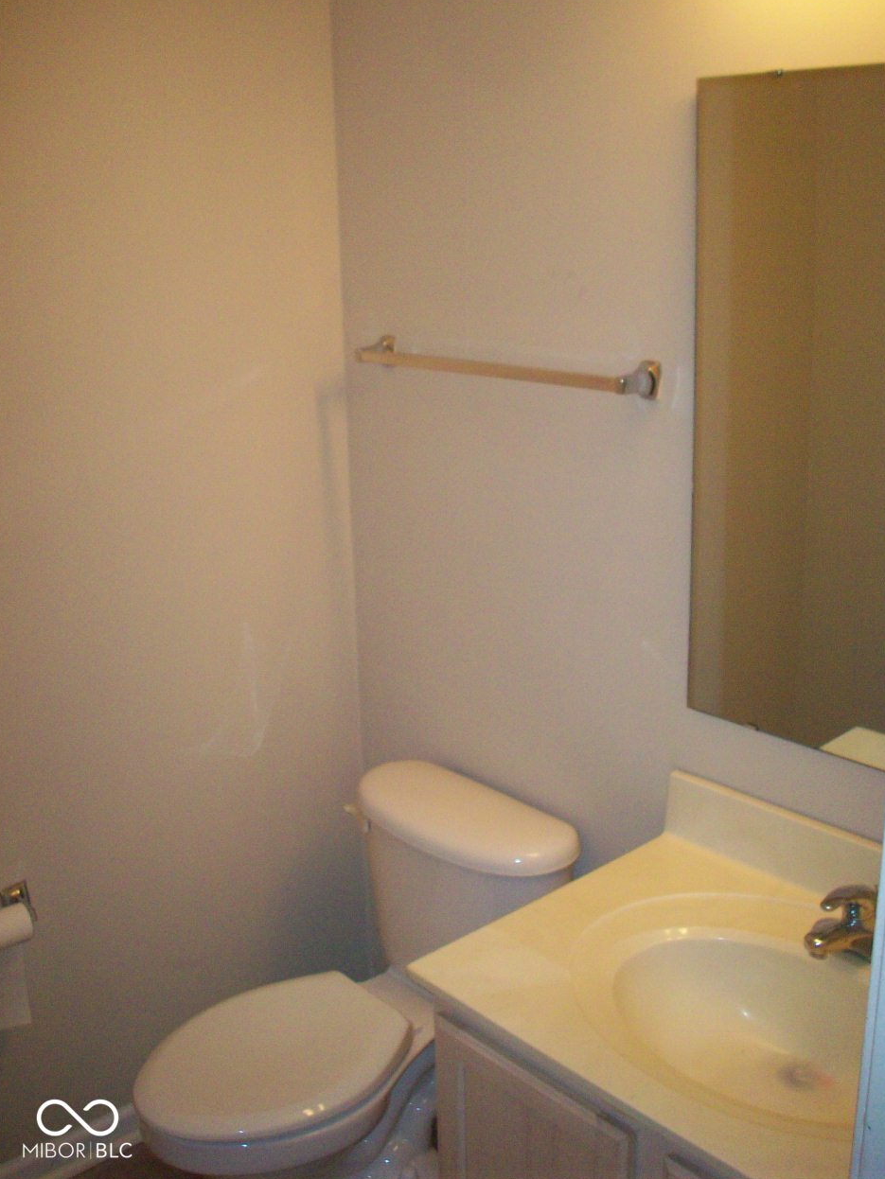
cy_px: 578
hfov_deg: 37.7
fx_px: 1295
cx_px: 448
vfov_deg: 49.0
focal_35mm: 38
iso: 200
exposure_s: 1/64
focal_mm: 6.2
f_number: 2.8
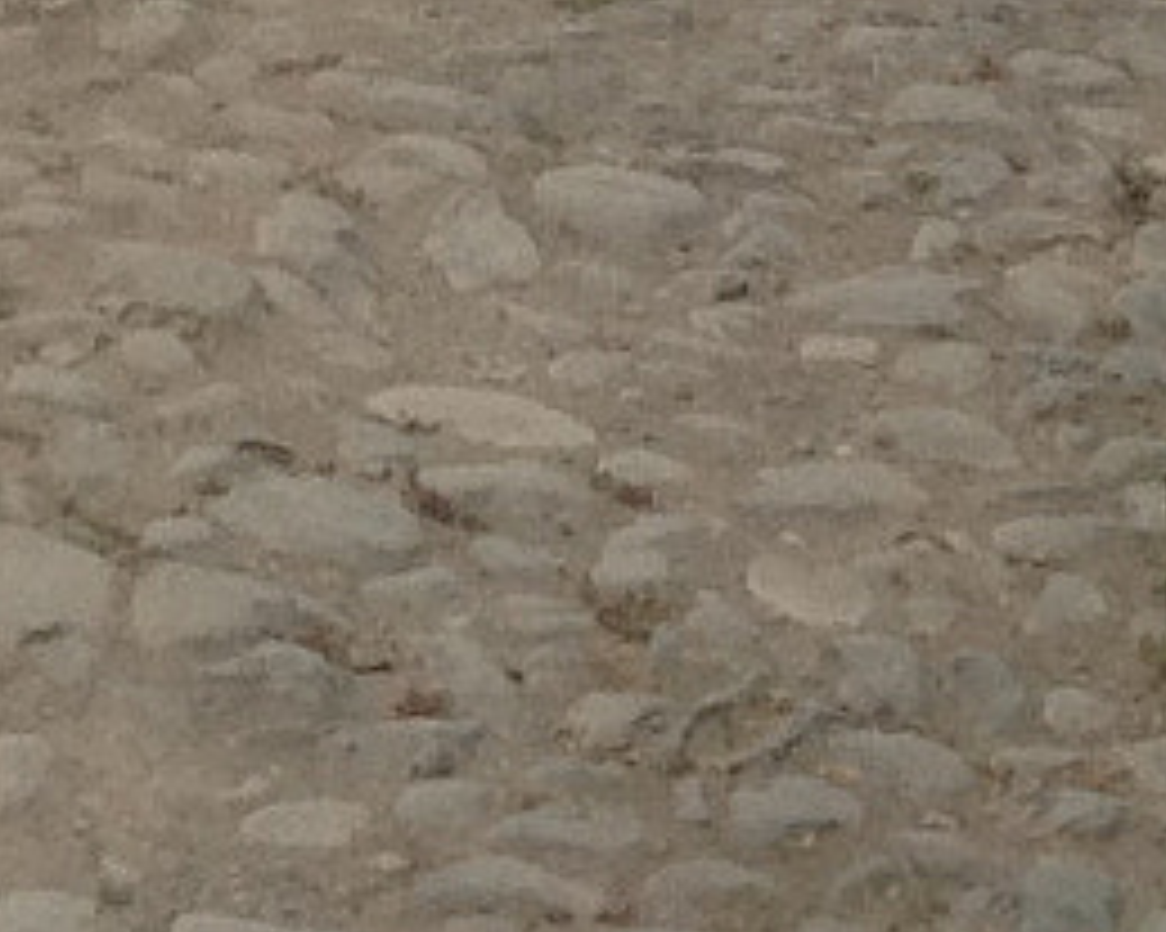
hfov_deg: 9.0
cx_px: -414
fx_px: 7279
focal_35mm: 211
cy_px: -1547
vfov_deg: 6.8
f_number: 2.4
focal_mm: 4.28
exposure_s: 1/504
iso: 50
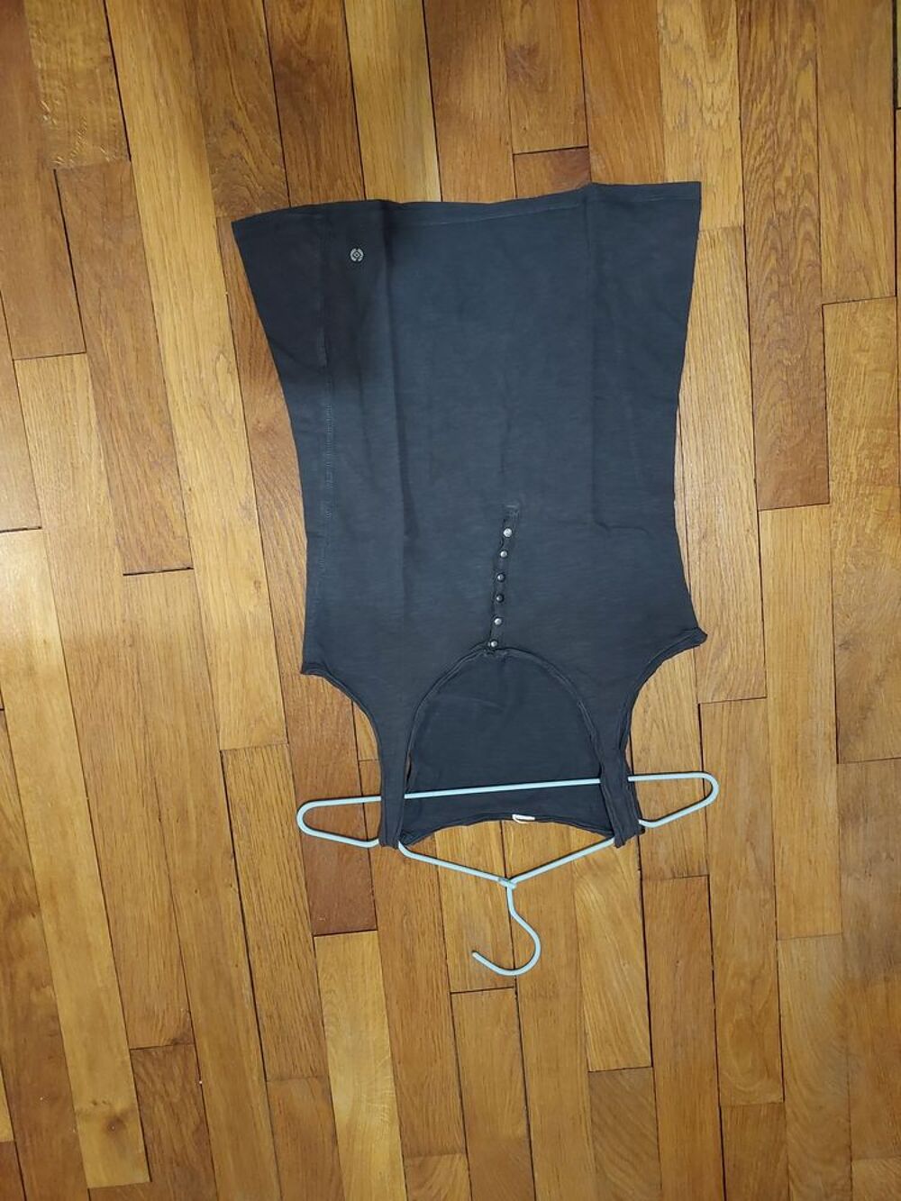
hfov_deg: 56.8
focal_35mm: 24
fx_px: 833
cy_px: 600
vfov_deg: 71.6
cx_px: 450
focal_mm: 4.6
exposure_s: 1/20
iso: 800
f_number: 1.8
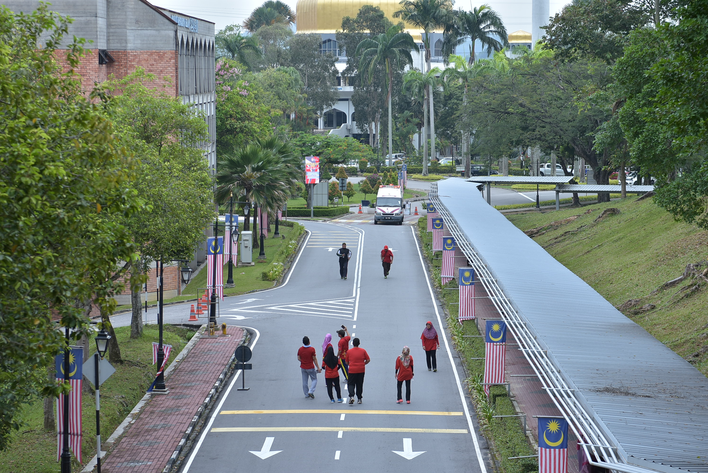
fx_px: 2067
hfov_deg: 19.4
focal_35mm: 105
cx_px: 354
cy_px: 236
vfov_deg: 13.1
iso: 125
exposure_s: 1/320
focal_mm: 70
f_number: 4.5
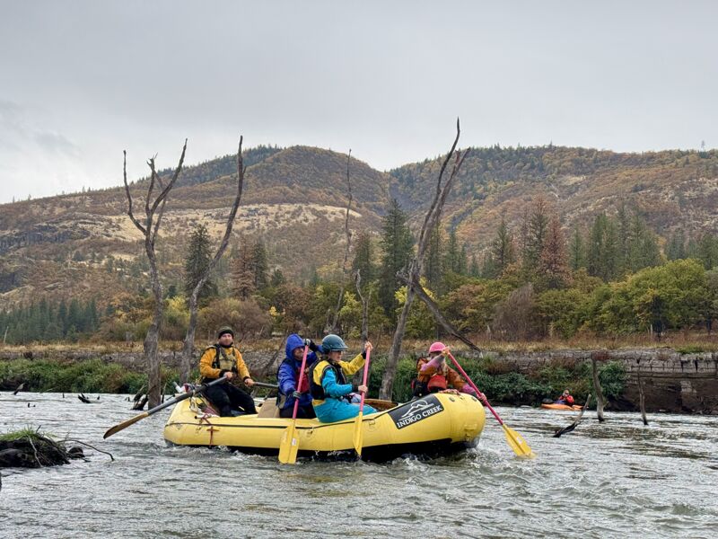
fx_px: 996
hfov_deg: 39.7
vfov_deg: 30.3
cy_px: 270
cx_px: 359
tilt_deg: +9.5
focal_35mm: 48
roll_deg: -3.6
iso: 64
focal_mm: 6.76
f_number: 1.78
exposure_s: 1/731
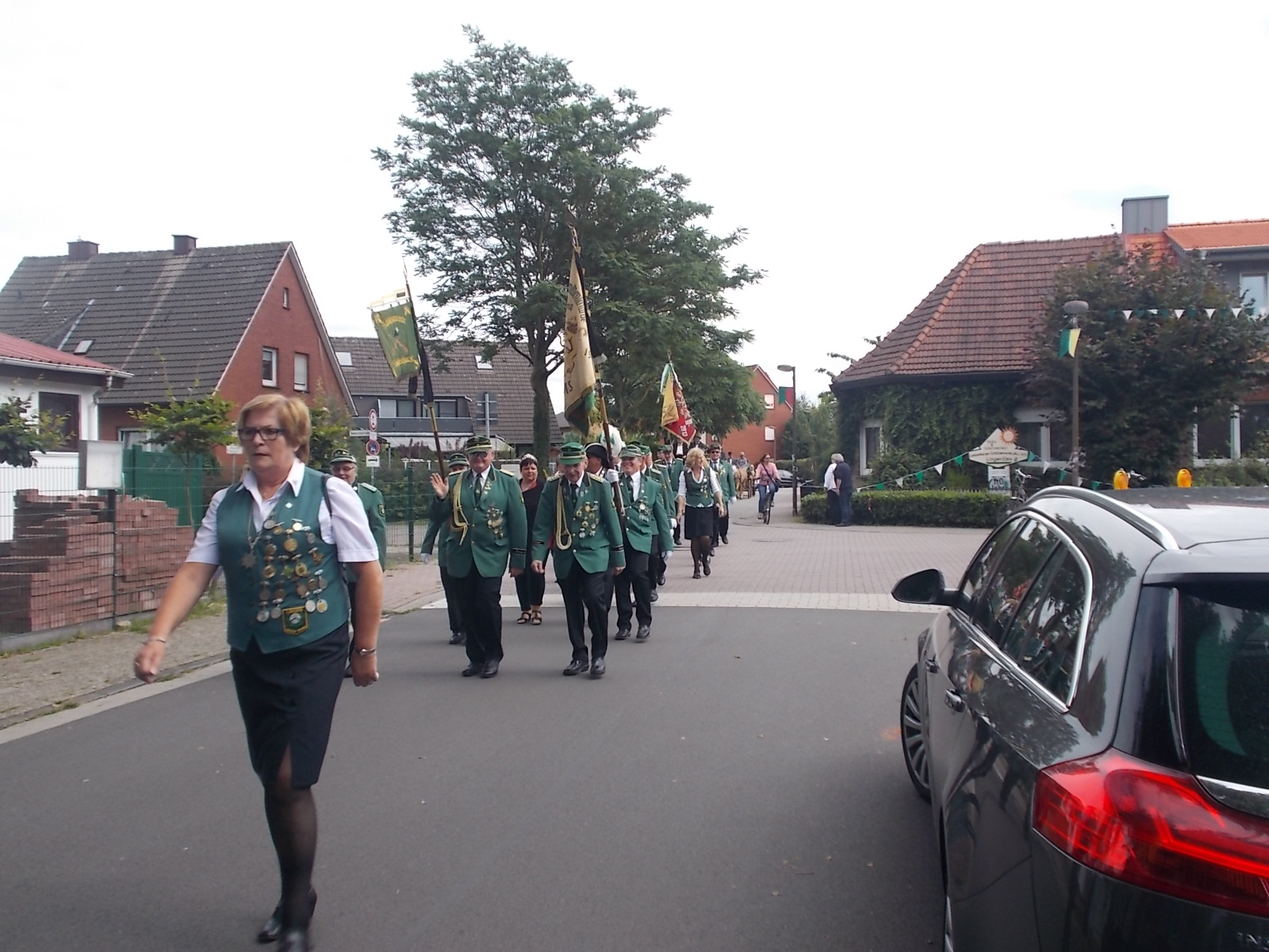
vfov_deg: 41.8
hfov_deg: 54.0
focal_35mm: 34
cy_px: 476
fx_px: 1246
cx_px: 634
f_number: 9.2
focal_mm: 6
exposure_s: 1/80
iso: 80
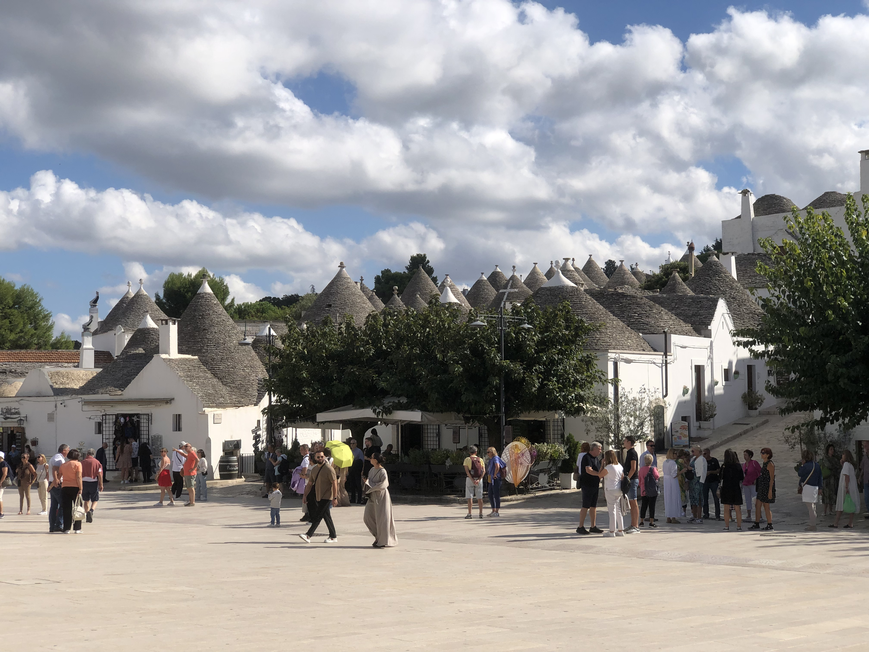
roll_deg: +1.8
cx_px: 434
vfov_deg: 28.0
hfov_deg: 36.8
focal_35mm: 52
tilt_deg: +3.3
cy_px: 326
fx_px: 1305
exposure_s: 1/2114
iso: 16
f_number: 2.4
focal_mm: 6
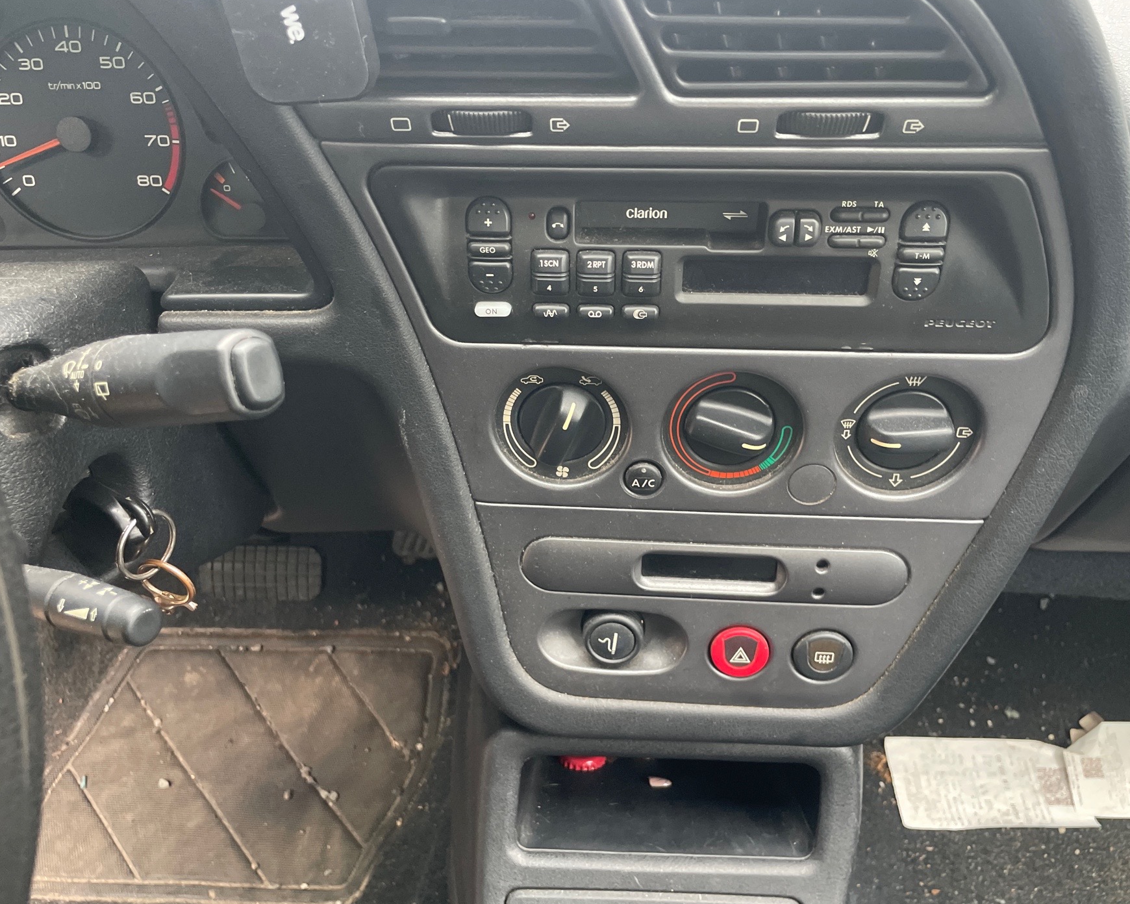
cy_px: 448
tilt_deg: -40.6
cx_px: 561
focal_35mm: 28
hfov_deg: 62.2
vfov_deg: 51.5
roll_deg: +1.7
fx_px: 936
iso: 250
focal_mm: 4.2
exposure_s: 1/60
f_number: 1.6
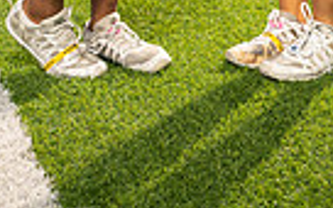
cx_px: 118
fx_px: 1071
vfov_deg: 9.9
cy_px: -279
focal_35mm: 118
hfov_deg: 17.6
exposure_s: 1/250
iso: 500
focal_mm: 35
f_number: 4
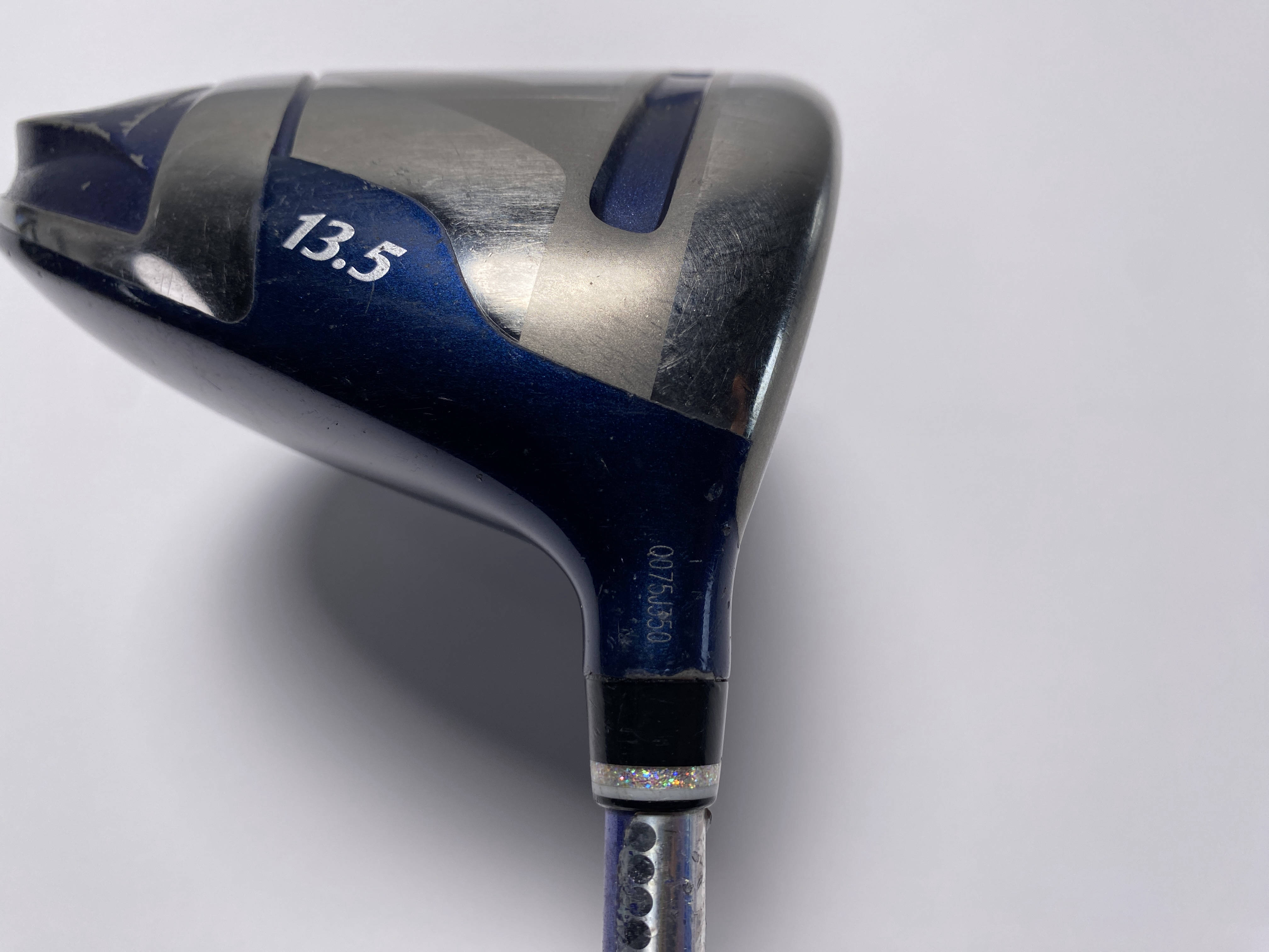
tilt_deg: -56.4
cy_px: 476
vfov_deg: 54.9
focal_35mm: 25
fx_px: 916
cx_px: 634
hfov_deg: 69.4
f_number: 1.8
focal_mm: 4.25
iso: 32
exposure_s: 1/782
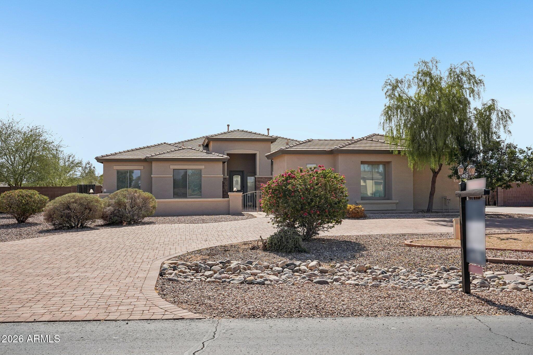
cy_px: 178
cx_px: 266
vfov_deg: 40.0
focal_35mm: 33
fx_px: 489
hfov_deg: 57.2
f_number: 8
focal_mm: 33
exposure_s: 1/1250
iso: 400
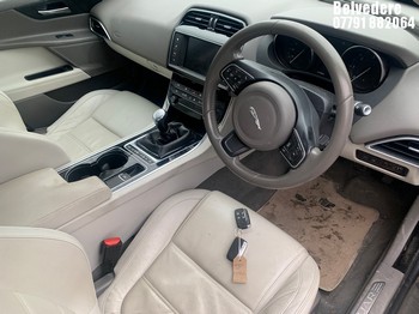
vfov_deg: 53.0
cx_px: 210
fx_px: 314
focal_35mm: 26
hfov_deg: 67.3
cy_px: 157
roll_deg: +4.9
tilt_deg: -40.3
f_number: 1.8
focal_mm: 4.25
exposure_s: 1/121
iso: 100
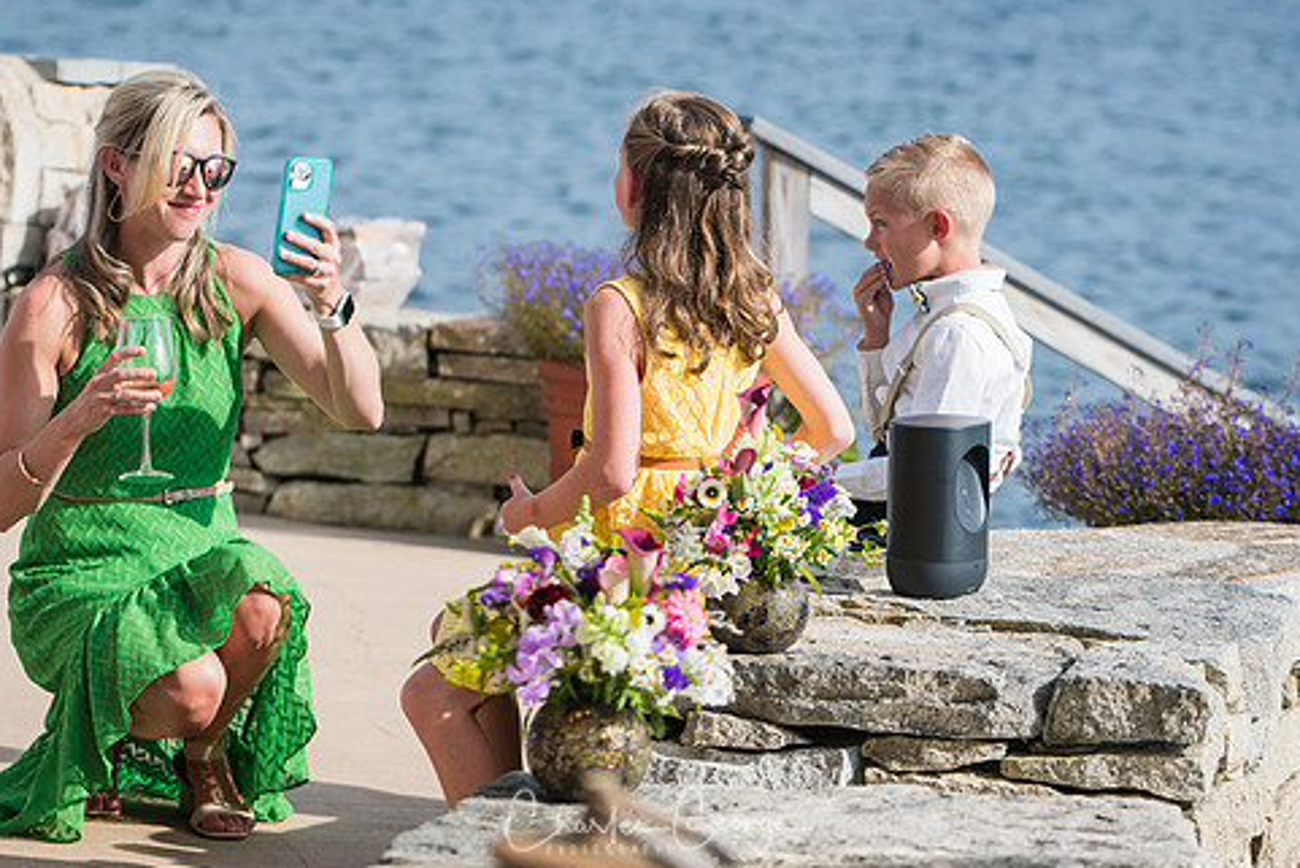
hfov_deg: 11.4
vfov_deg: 7.6
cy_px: 356
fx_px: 6538
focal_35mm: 181
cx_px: 632
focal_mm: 100
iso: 200
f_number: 4
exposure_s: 1/1600
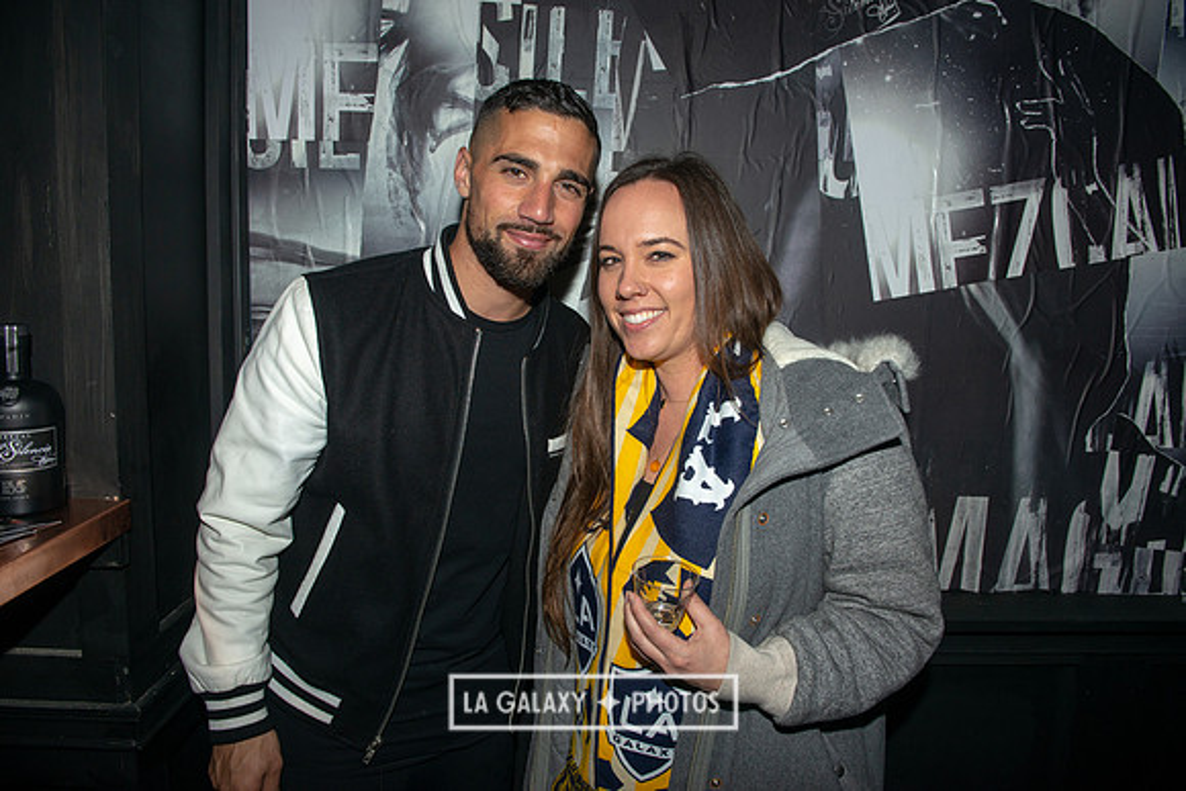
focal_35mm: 24
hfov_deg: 73.7
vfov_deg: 53.2
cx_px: 593
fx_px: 791
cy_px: 396
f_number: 5
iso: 320
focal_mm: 24
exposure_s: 1/160
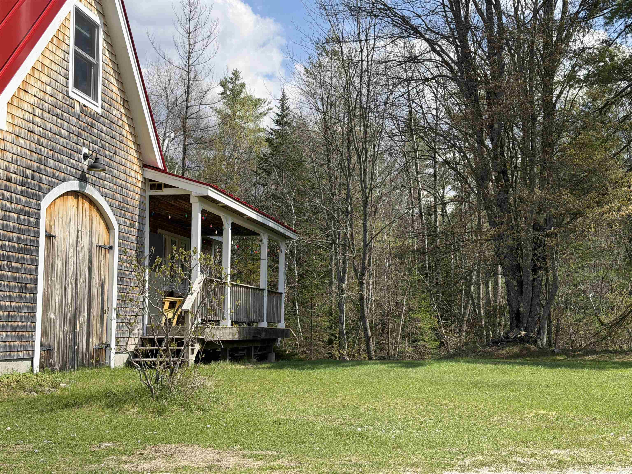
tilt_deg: +7.0
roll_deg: -0.1
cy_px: 237
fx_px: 876
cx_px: 316
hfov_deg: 39.7
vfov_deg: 30.3
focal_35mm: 48
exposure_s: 1/2976
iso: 64
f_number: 1.78
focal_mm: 6.76
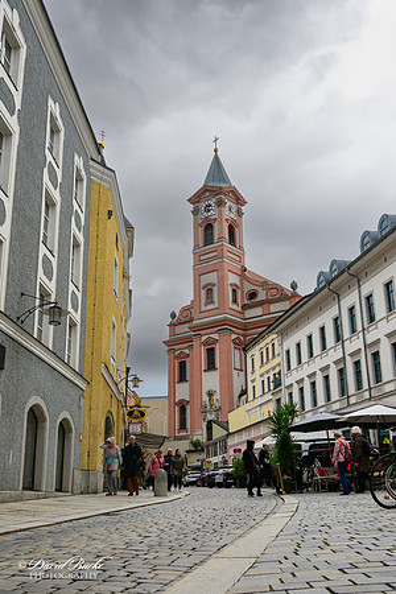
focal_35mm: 36
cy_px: 297
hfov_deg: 36.9
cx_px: 198
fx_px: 594
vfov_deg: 53.1
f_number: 8
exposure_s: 1/160
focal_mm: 24
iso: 500
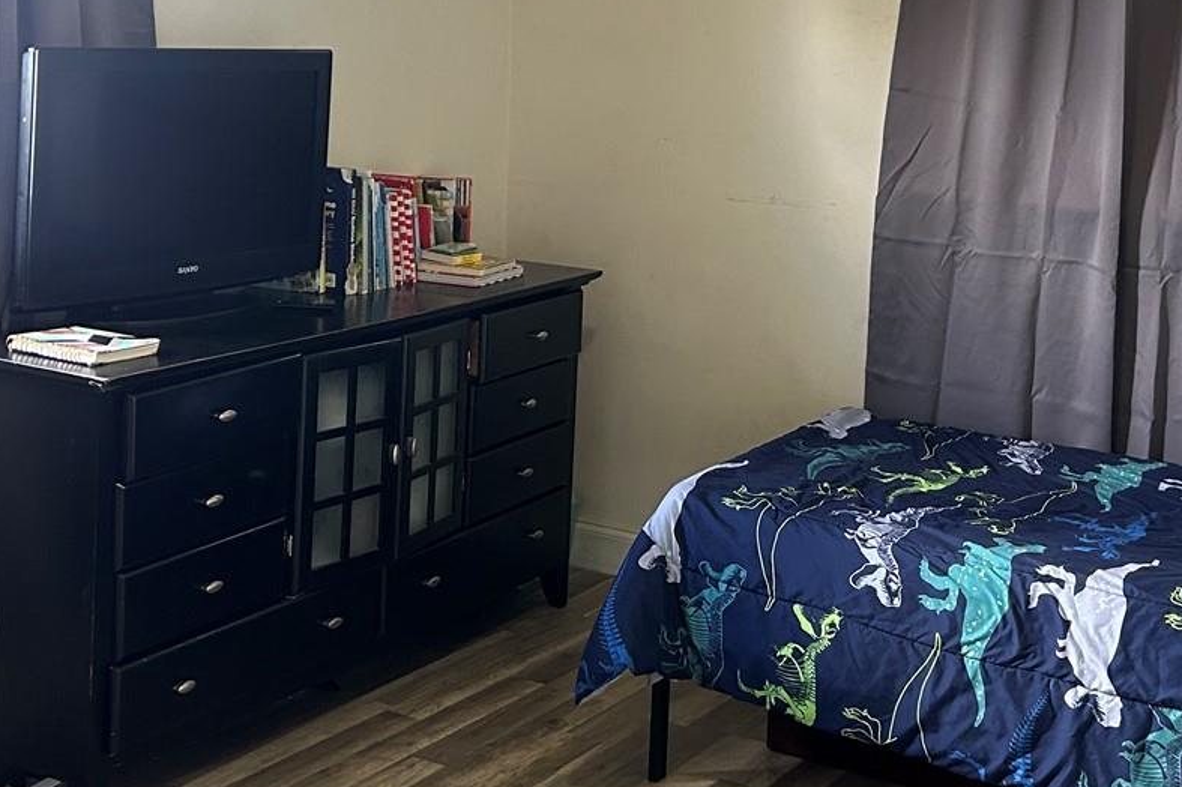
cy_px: 162
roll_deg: -1.8
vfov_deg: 24.2
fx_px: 1805
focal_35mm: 55
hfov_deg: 36.2
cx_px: 641
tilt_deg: -4.9
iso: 200
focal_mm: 5.7
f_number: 1.5
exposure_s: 1/60
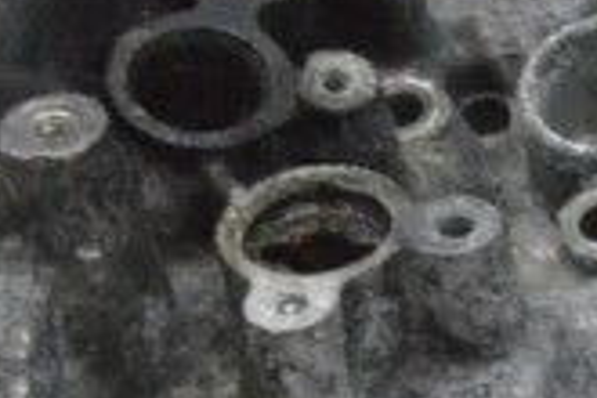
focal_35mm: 242
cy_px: 107
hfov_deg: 8.0
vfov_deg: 5.7
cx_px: 1357
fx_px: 4013
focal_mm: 26
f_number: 20
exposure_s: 1/20
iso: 6400
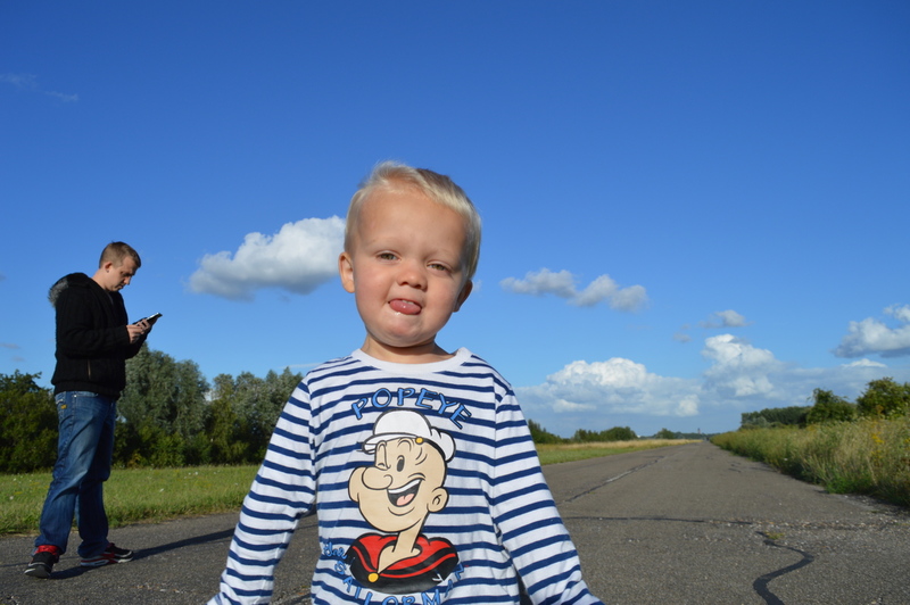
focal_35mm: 27
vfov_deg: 47.9
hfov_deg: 67.4
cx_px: 455
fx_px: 682
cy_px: 302
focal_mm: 18
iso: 100
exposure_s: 1/500
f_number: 8
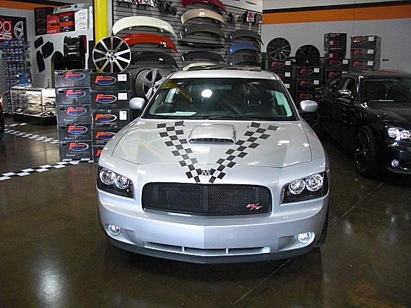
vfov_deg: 39.7
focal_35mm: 36
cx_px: 206
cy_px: 154
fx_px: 427
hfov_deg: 51.4
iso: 400
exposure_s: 1/100
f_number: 2.8
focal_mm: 6.3
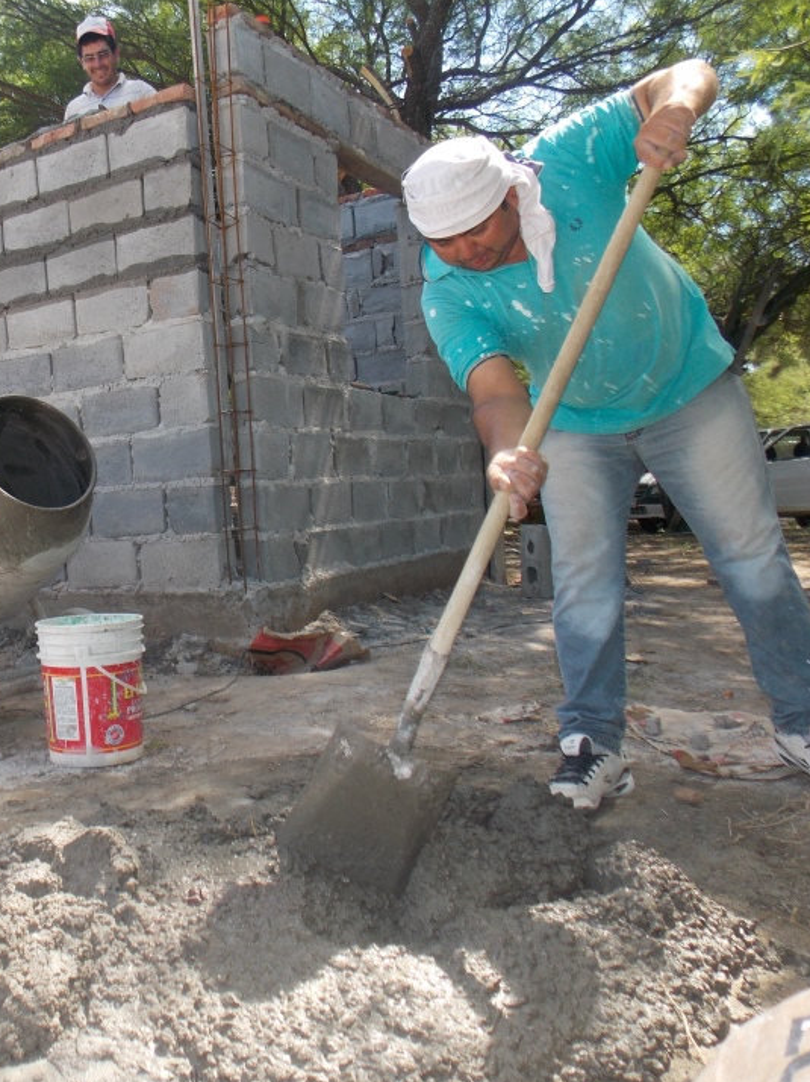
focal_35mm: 33
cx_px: 159
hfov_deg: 41.1
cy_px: 543
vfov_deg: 55.4
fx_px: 1030
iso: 80
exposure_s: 1/250
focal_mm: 4
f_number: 3.1
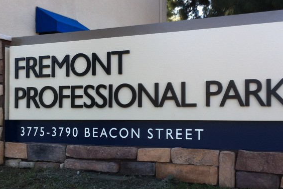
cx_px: 131
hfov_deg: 30.5
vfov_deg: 20.6
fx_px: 519
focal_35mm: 66
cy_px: 107
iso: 80
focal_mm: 3.85
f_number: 2.8
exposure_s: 1/142
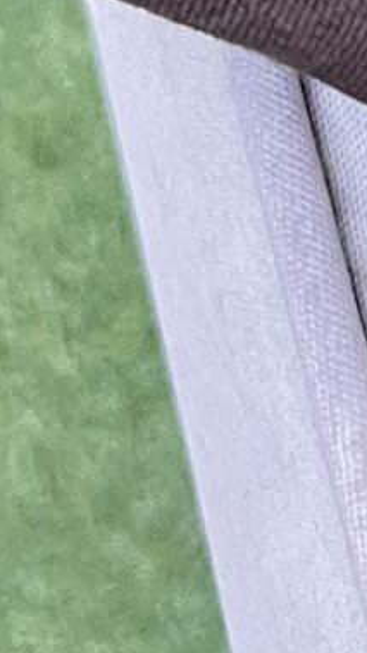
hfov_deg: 7.5
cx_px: 798
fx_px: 2649
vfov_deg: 11.6
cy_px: -899
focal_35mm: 153
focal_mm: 5.7
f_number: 1.5
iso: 400
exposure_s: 1/60
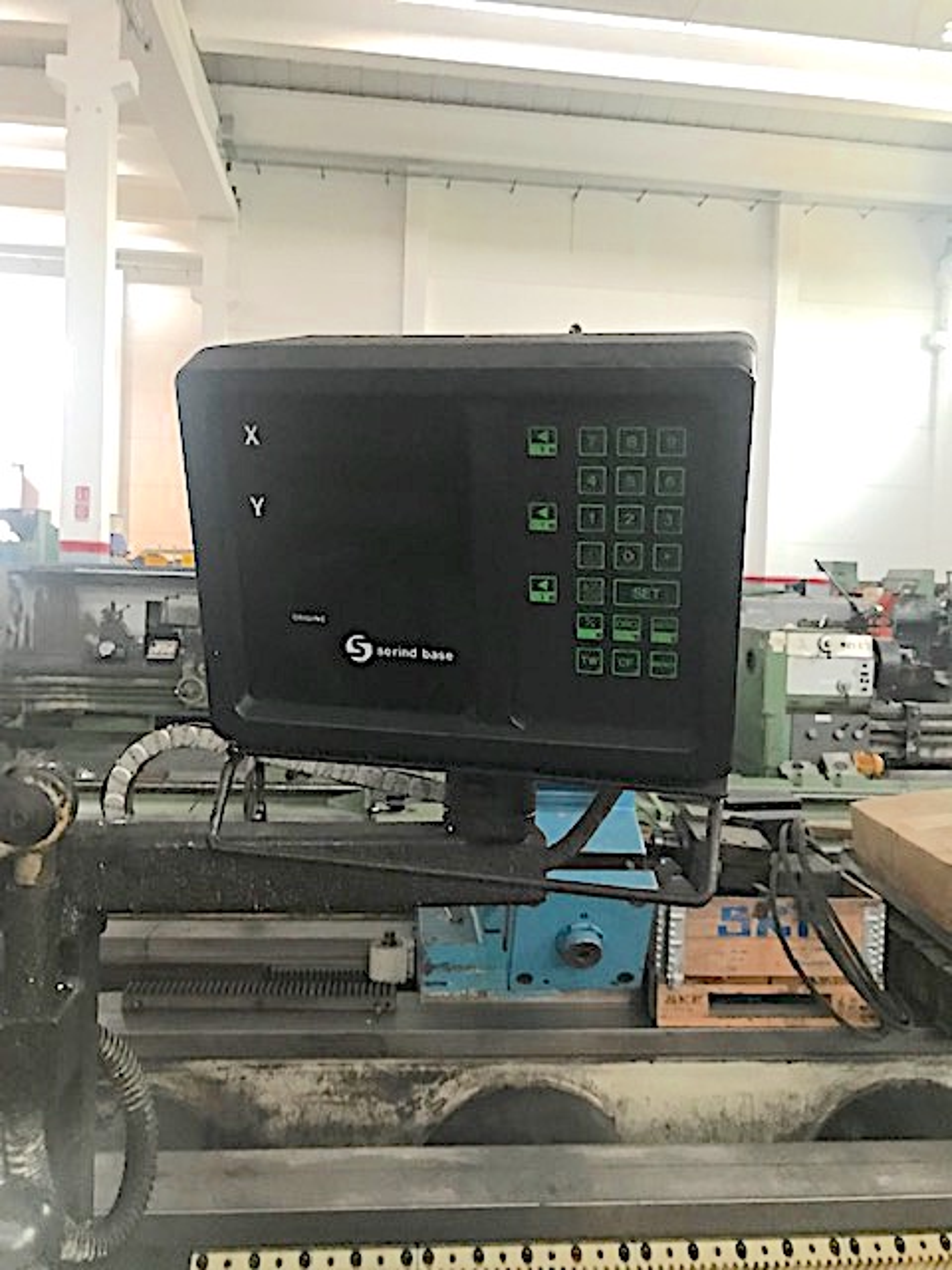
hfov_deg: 49.7
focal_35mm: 28
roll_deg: -2.2
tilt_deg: -1.5
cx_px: 476
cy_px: 635
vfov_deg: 63.4
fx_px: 1027
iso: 100
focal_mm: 3.99
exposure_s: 1/4
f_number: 1.8
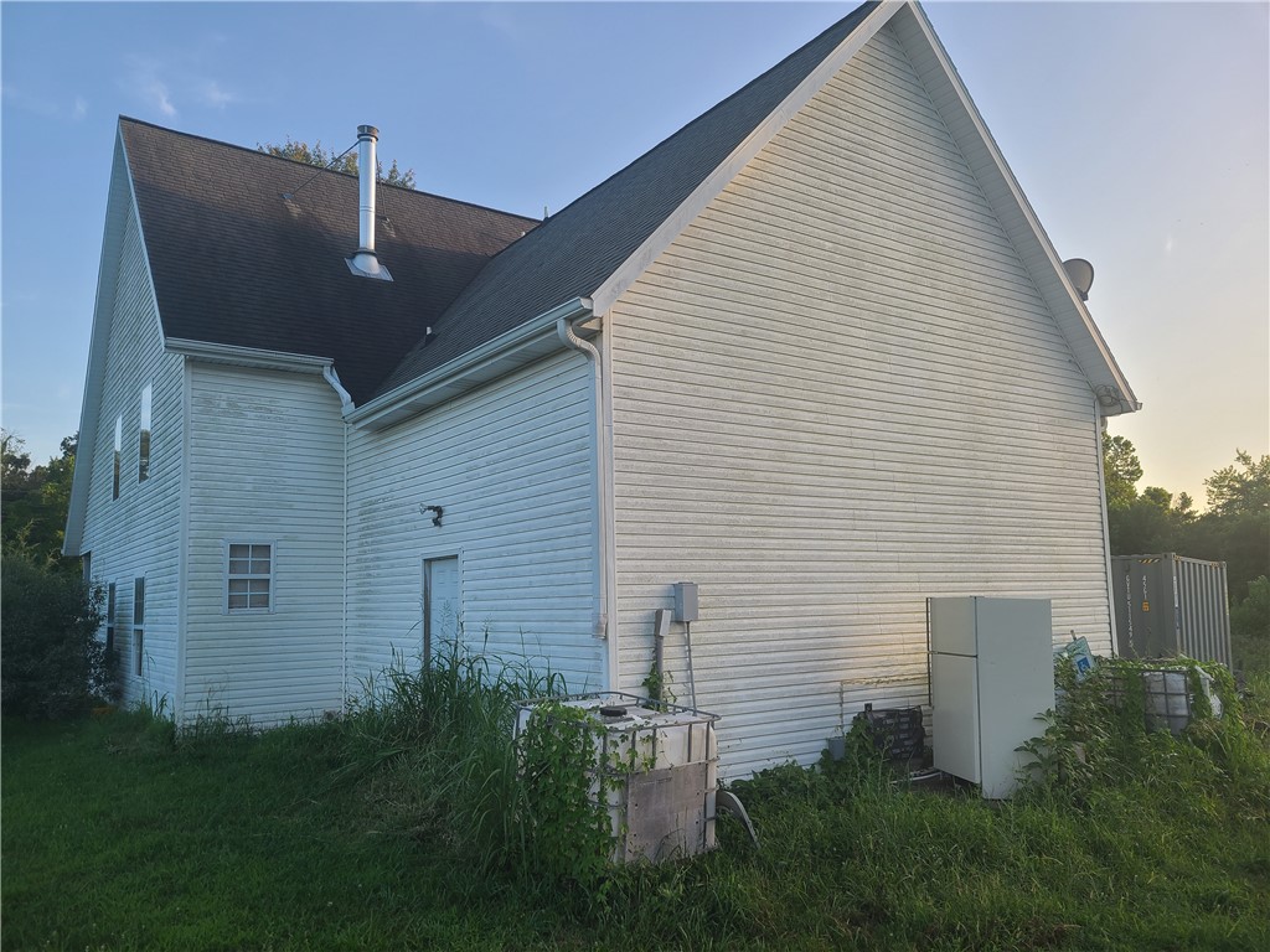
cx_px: 635
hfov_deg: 67.3
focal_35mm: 26
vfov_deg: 53.1
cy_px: 476
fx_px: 954
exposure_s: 1/494
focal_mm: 5.4
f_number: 1.8
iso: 40
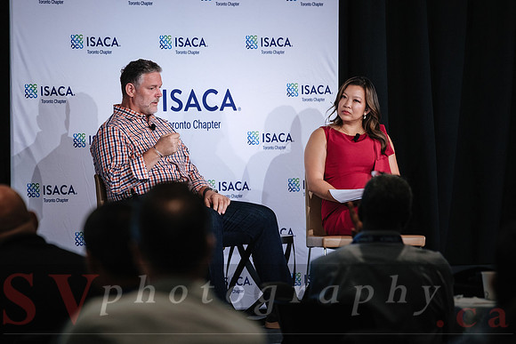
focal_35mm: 259
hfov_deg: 7.9
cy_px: 168
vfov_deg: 5.3
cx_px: 200
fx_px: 3718
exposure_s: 1/100
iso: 800
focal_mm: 140
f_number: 2.8
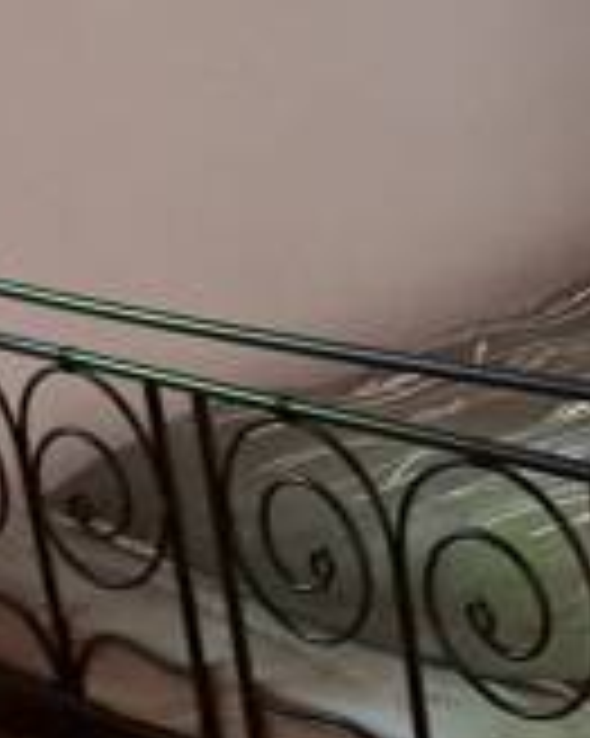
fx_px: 1704
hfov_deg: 18.6
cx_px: 700
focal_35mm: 78
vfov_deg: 24.4
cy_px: 302
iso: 1000
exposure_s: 1/20
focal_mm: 4.65
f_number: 1.8
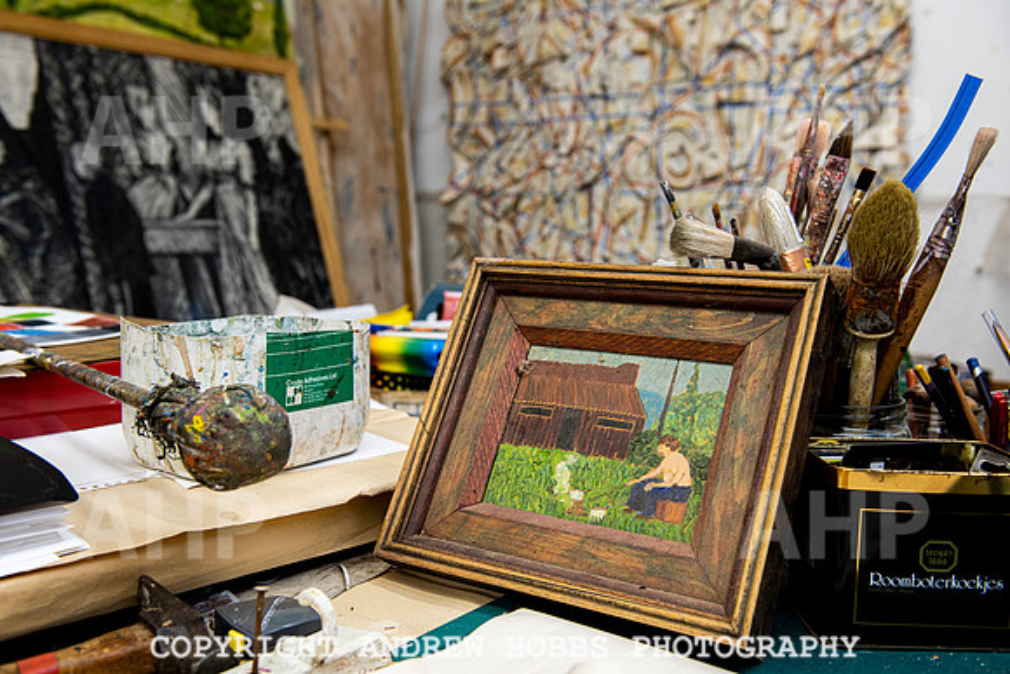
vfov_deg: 35.1
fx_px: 1066
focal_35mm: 38
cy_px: 337
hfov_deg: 50.7
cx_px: 505
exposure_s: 1/4
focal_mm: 38
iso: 64
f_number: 5.6
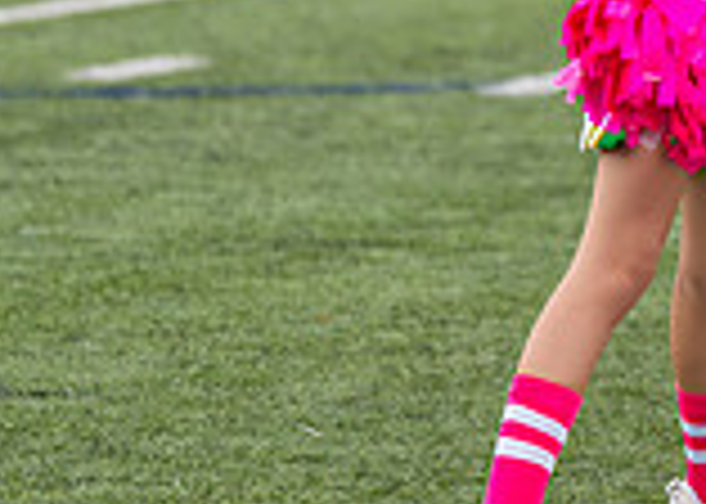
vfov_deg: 3.2
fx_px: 8859
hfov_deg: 4.5
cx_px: 1067
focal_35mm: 442
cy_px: -274
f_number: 2.8
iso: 500
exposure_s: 1/2000
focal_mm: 114
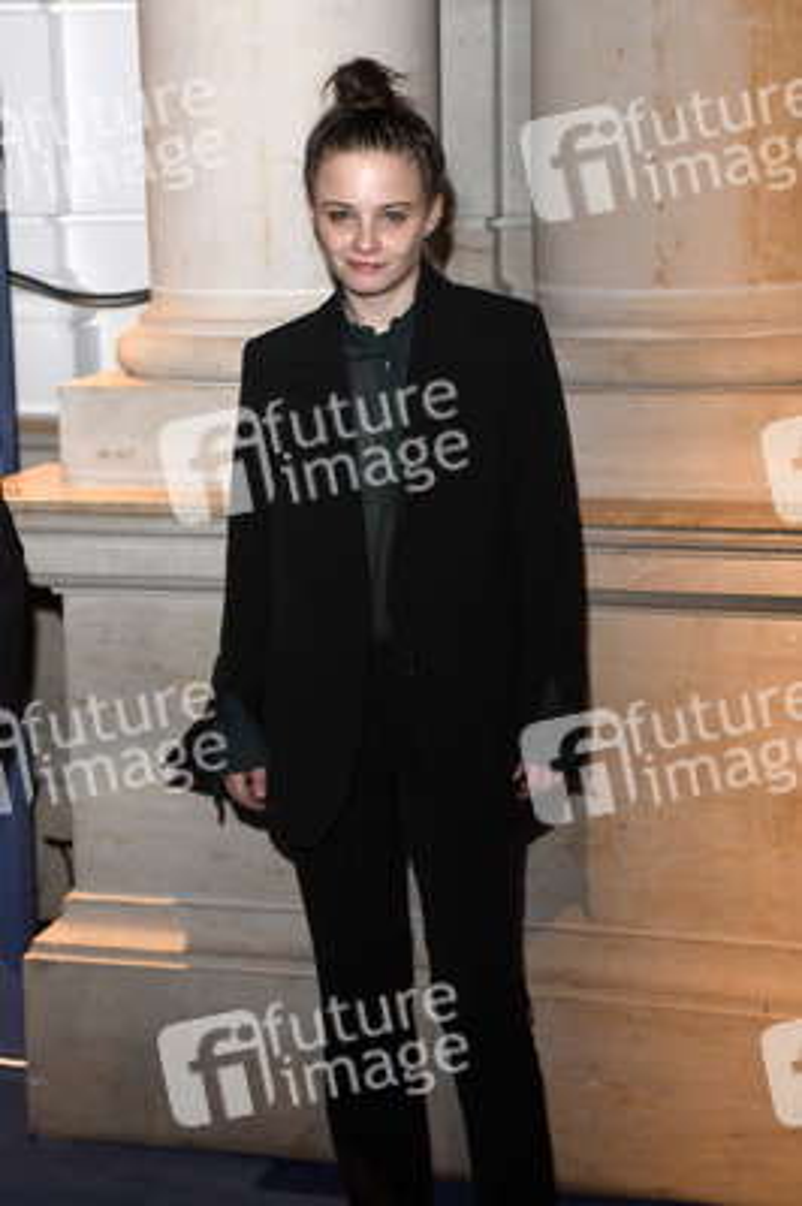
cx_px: 401
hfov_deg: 19.4
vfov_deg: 28.9
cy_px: 603
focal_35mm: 70
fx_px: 2343
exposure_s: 1/250
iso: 800
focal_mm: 70
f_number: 3.2
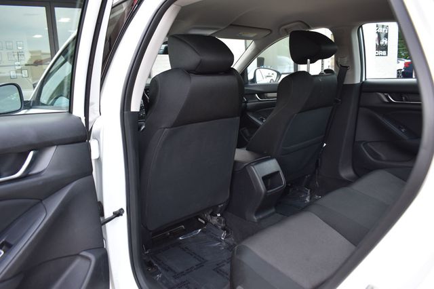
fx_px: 325
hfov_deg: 67.4
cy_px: 144
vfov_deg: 47.9
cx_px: 217
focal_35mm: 27
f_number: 5
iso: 400
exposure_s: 1/100
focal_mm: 18
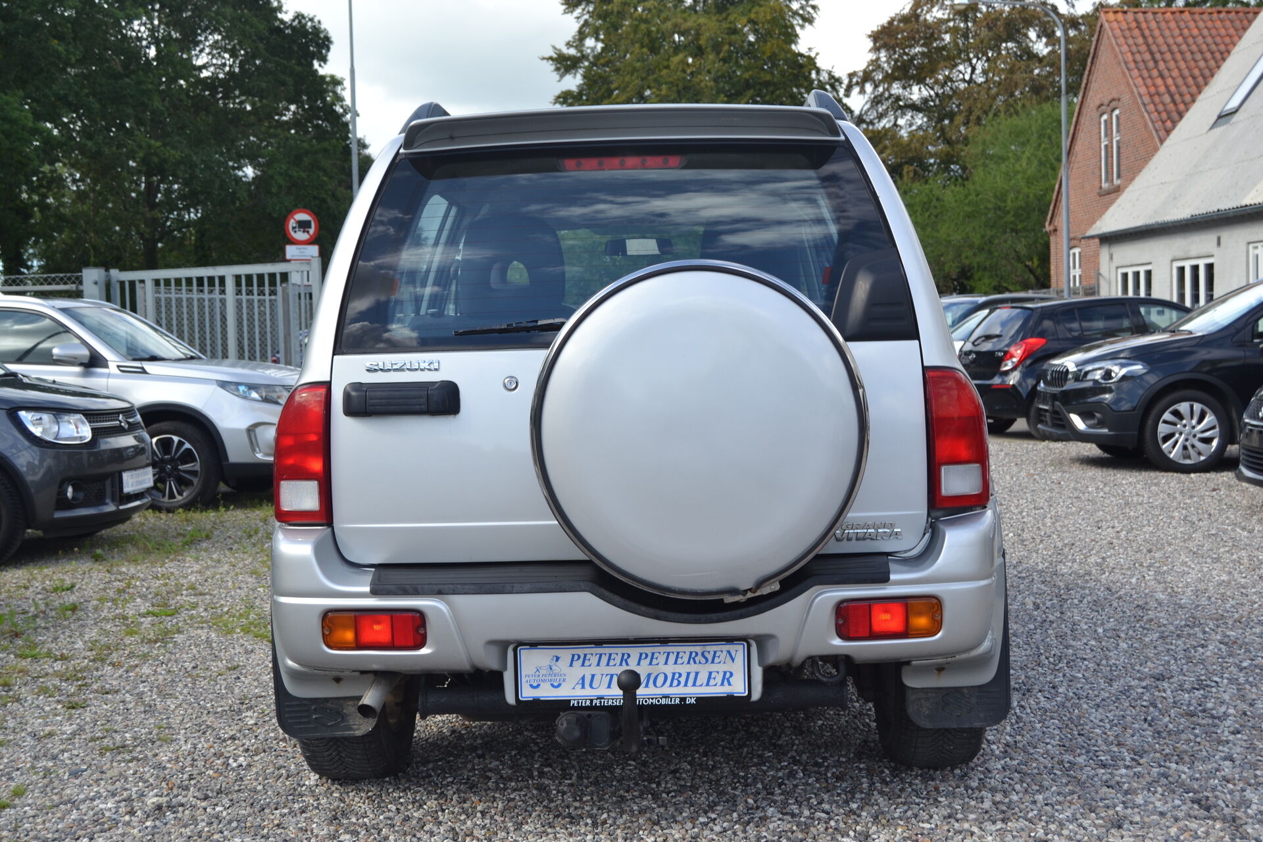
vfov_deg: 31.9
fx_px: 1473
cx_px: 632
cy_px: 421
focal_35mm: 42
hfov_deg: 46.4
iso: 100
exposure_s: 1/160
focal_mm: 28
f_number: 6.3
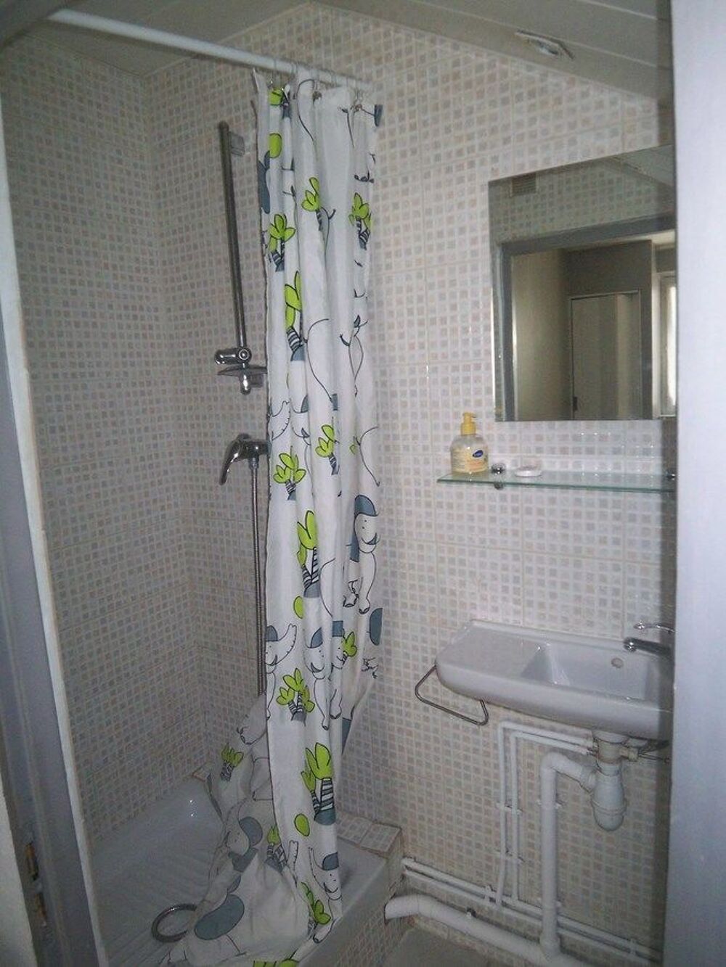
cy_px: 484
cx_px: 363
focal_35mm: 23
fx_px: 643
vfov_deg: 73.9
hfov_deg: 58.9
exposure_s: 1/30
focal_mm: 3.8
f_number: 2.8
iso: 200
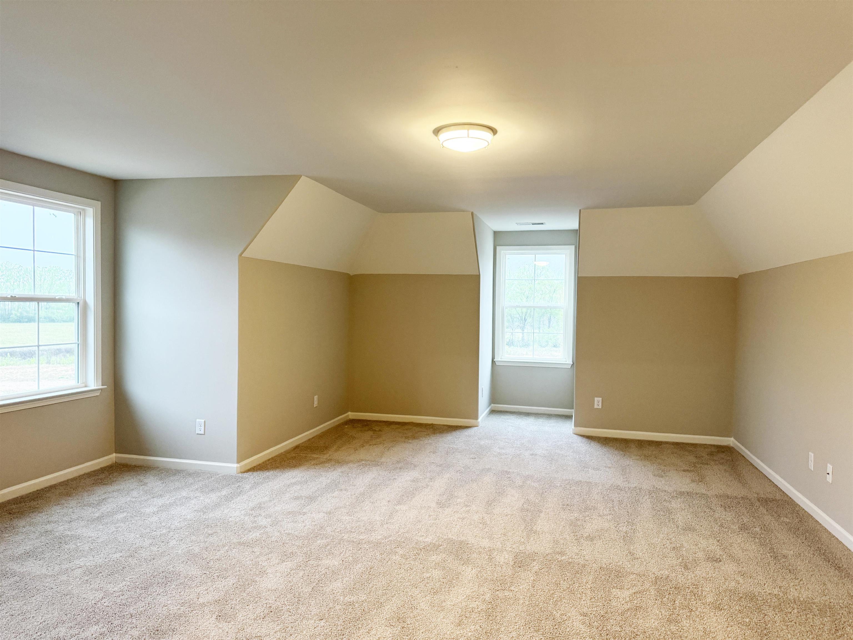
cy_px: 320
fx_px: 591
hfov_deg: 71.6
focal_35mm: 24
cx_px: 426
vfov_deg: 56.8
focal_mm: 6.76
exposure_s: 1/60
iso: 320
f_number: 1.78
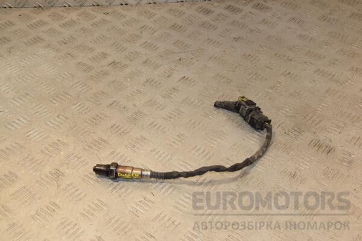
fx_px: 513
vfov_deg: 26.5
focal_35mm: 51
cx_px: 181
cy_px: 120
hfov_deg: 38.9
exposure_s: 1/200
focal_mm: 34
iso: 800
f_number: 9
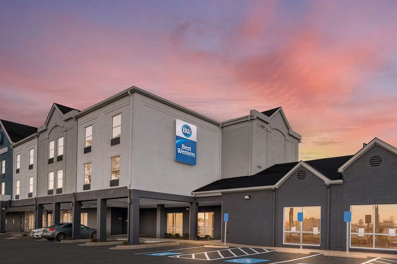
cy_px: 186
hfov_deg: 74.0
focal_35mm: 24
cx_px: 225
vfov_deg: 52.0
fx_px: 262
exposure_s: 1/15
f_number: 8
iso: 320
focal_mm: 15.5
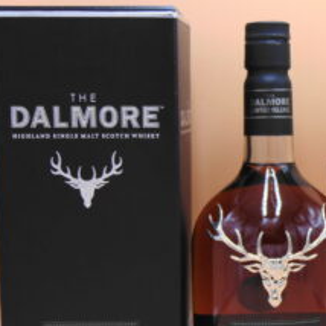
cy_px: 219
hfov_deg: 19.0
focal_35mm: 89
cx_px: 318
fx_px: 948
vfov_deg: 19.4
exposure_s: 1/125
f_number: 3.5
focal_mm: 9
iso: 80
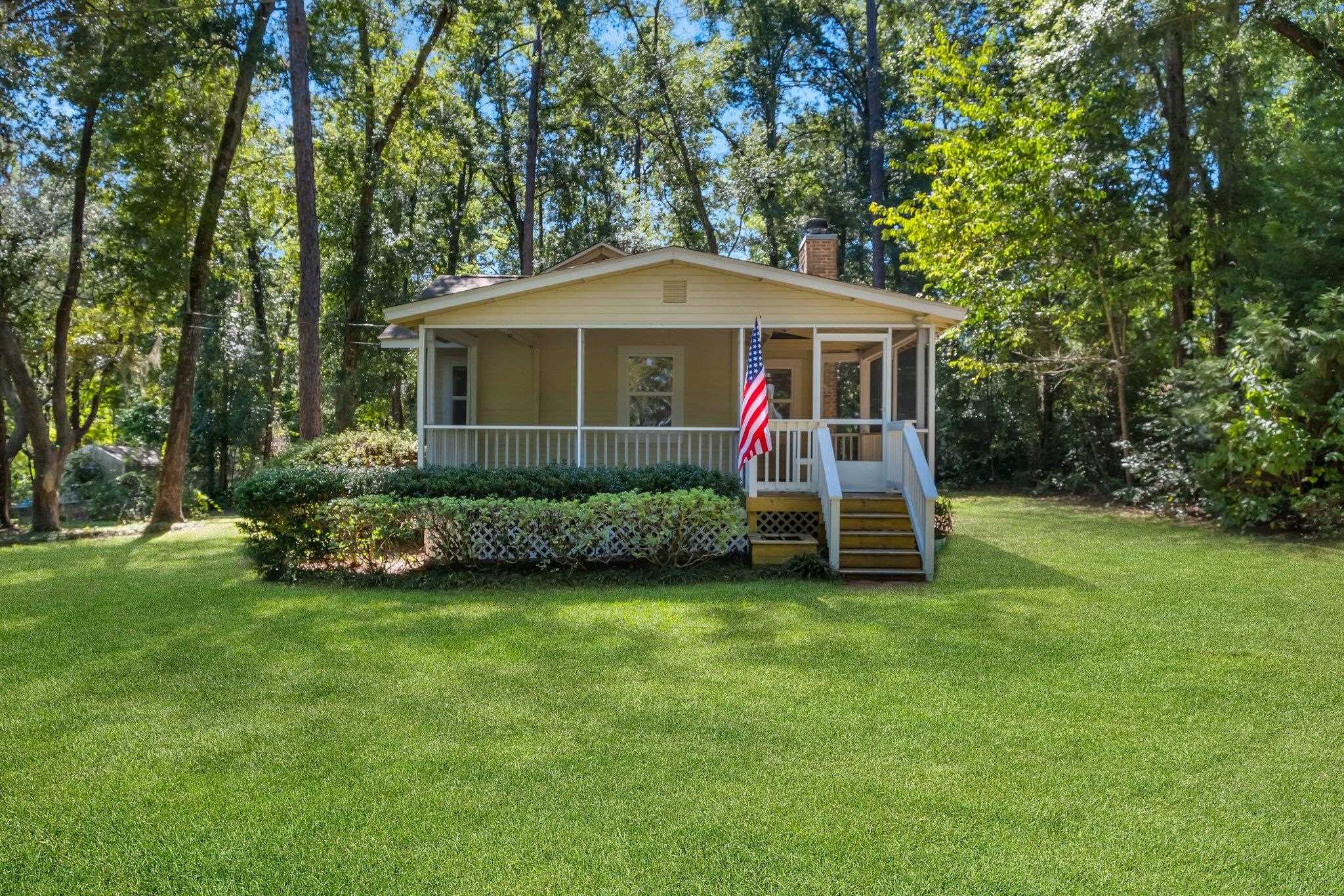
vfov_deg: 55.1
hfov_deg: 76.1
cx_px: 672
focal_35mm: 23
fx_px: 859
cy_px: 448
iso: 400
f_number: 8
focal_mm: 15.1
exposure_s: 1/320
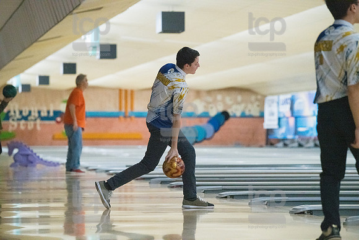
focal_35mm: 150
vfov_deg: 9.2
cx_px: 180
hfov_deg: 13.7
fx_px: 1496
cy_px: 120
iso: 10000
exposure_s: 1/1000
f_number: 4
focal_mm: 150
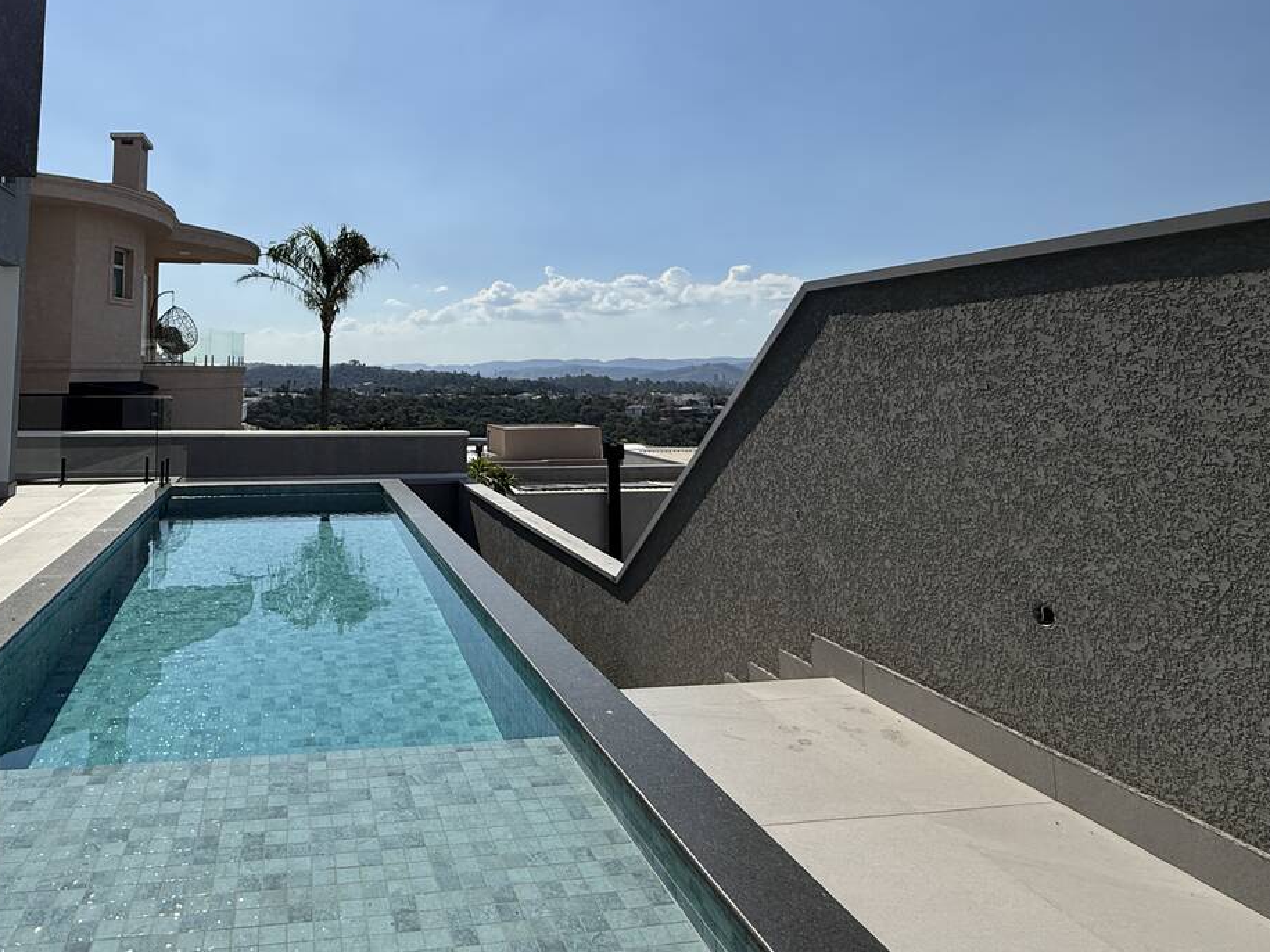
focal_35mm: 22
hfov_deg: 73.6
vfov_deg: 59.0
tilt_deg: +8.3
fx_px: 807
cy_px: 283
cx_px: 403
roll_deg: +1.1
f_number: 2.2
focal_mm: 2.22
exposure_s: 1/6173
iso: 50
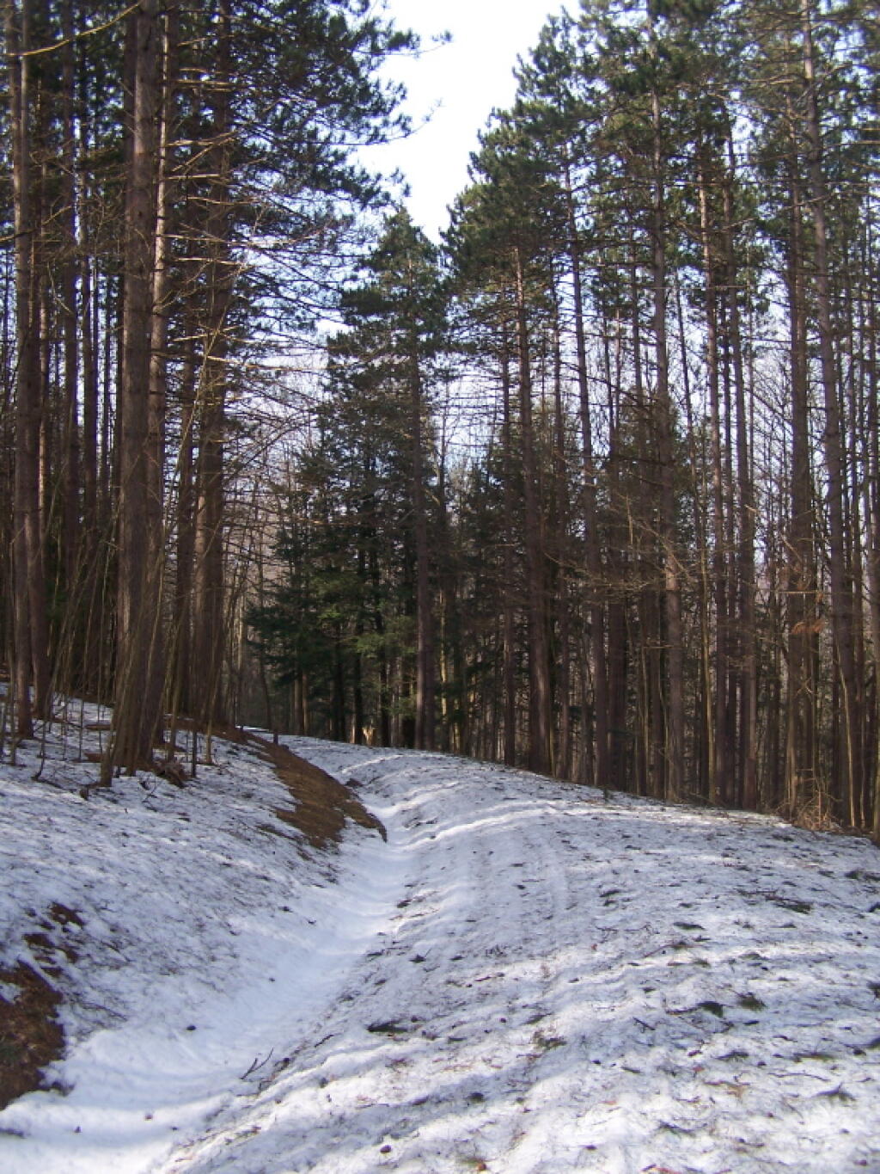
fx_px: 1288
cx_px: 440
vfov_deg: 49.0
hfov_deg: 37.7
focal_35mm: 38
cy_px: 587
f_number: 2.8
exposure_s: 1/400
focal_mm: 6.3
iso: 80
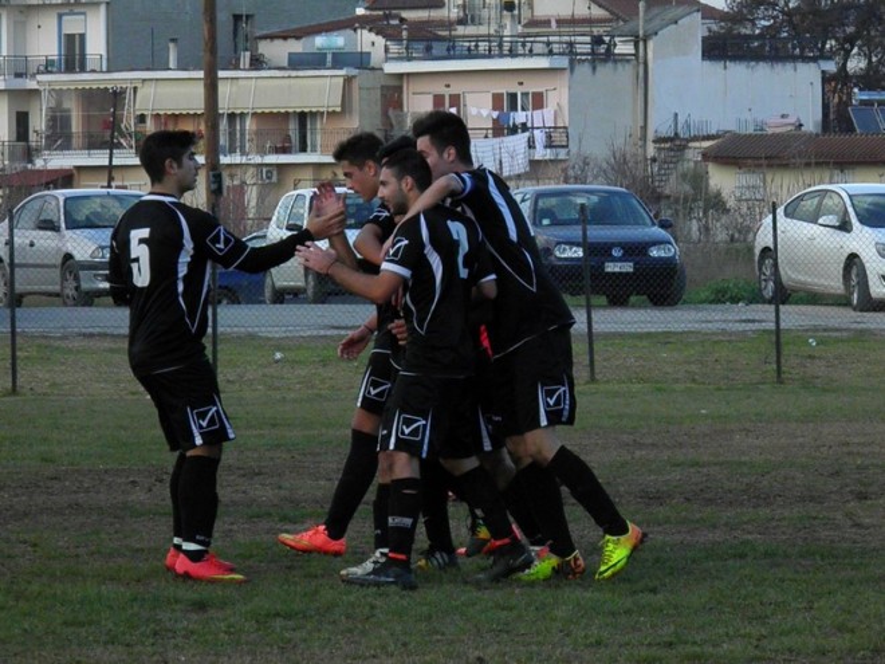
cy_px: 332
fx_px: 7338
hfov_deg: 6.9
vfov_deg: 5.2
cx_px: 442
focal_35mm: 287
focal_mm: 51.5
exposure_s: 1/800
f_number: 6
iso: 500
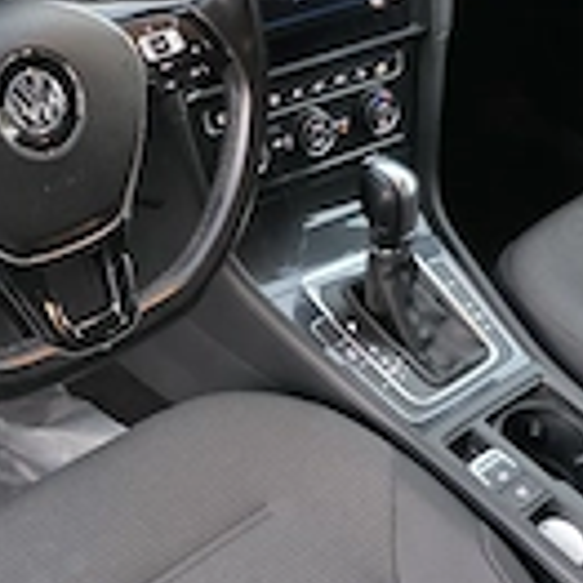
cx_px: 196
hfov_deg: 27.6
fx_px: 1181
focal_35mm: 62
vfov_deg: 27.6
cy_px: 365
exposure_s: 1/101
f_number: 1.7
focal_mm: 6.3
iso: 1600
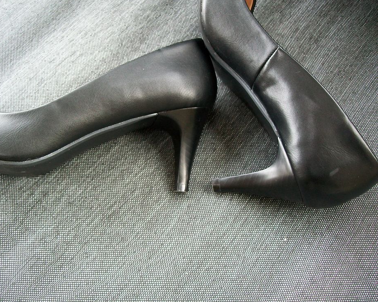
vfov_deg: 41.1
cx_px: 175
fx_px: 403
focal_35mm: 36
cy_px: 151
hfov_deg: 50.2
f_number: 2.7
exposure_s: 1/30
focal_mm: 6.1
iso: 160
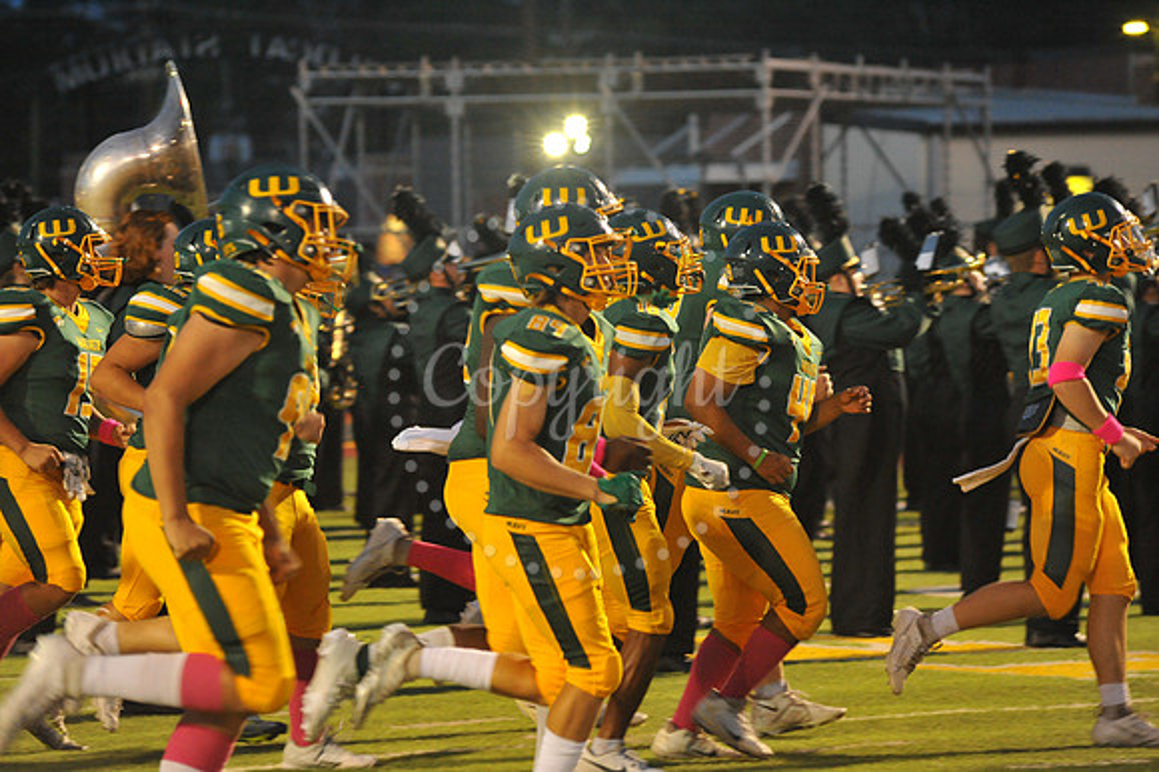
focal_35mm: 200
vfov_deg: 6.9
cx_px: 580
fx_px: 6435
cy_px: 386
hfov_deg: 10.3
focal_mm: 200
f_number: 5.6
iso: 4000
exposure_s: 1/200
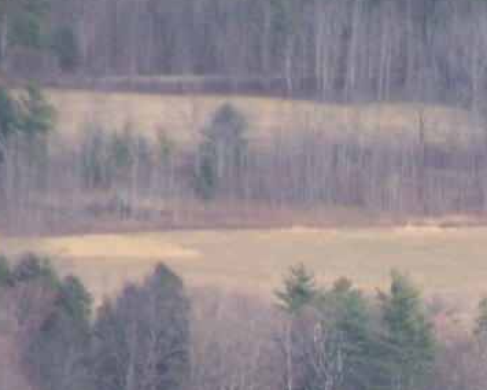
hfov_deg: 1.8
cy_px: 474
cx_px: 578
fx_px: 15408
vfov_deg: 1.4
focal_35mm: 1069
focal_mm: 63
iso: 100
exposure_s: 1/400
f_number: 3.7
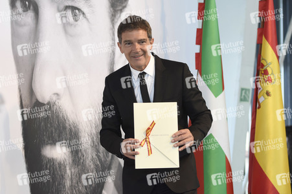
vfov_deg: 13.0
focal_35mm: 105
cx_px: 146
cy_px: 97
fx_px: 851
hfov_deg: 19.5
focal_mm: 70
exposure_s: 1/500
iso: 800
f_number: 3.5
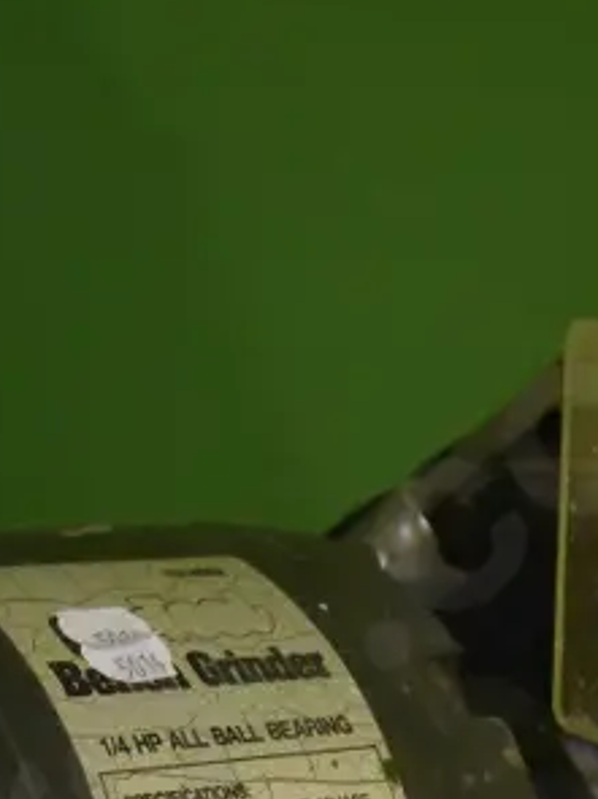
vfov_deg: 15.1
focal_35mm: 125
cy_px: 998
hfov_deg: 11.5
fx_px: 2881
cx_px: -170
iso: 3200
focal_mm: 18
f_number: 4.2
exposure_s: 1/60
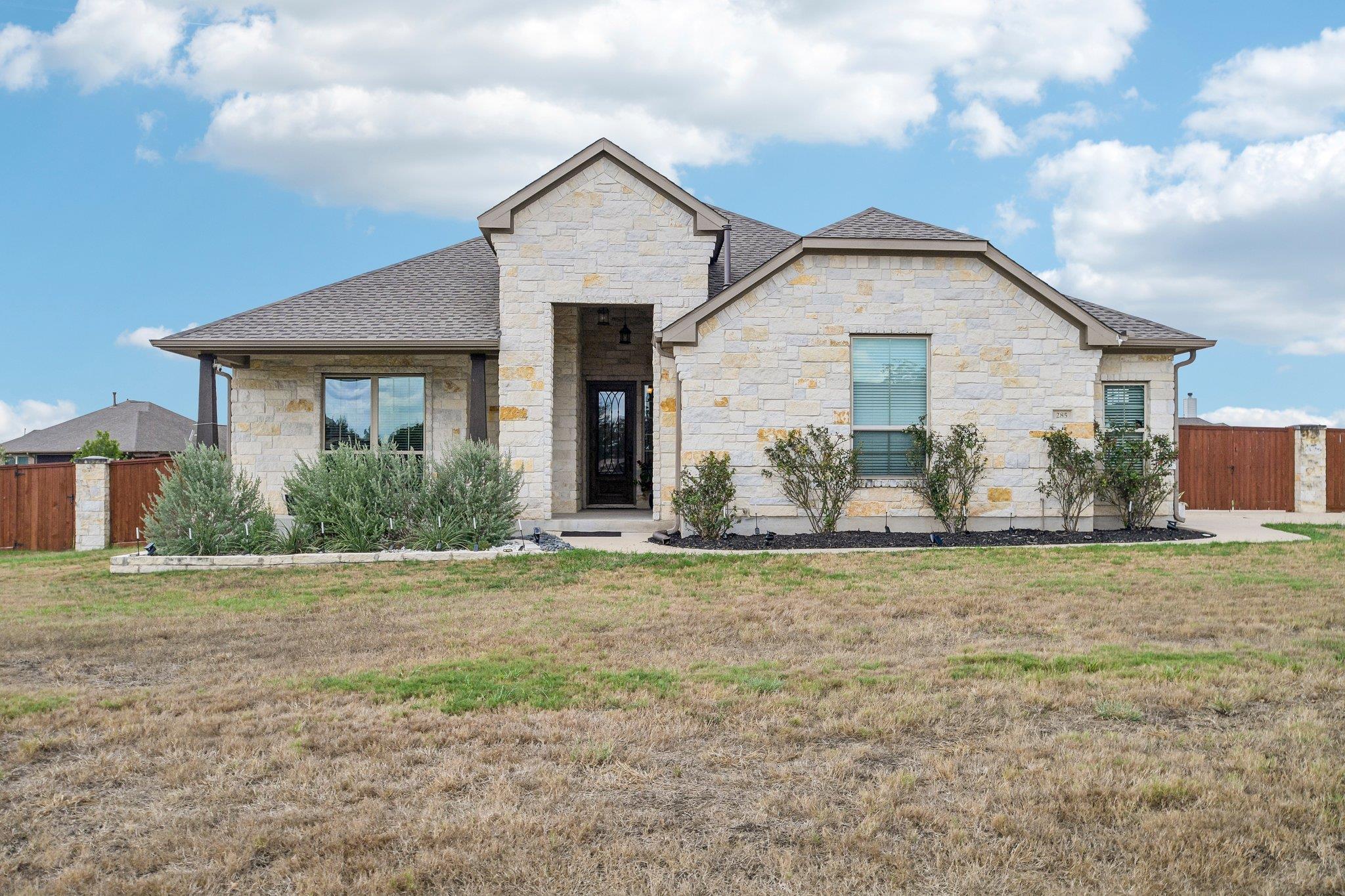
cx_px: 672
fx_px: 1121
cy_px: 448
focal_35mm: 30
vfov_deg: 43.6
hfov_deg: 61.9
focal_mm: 20
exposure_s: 1/500
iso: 400
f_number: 8
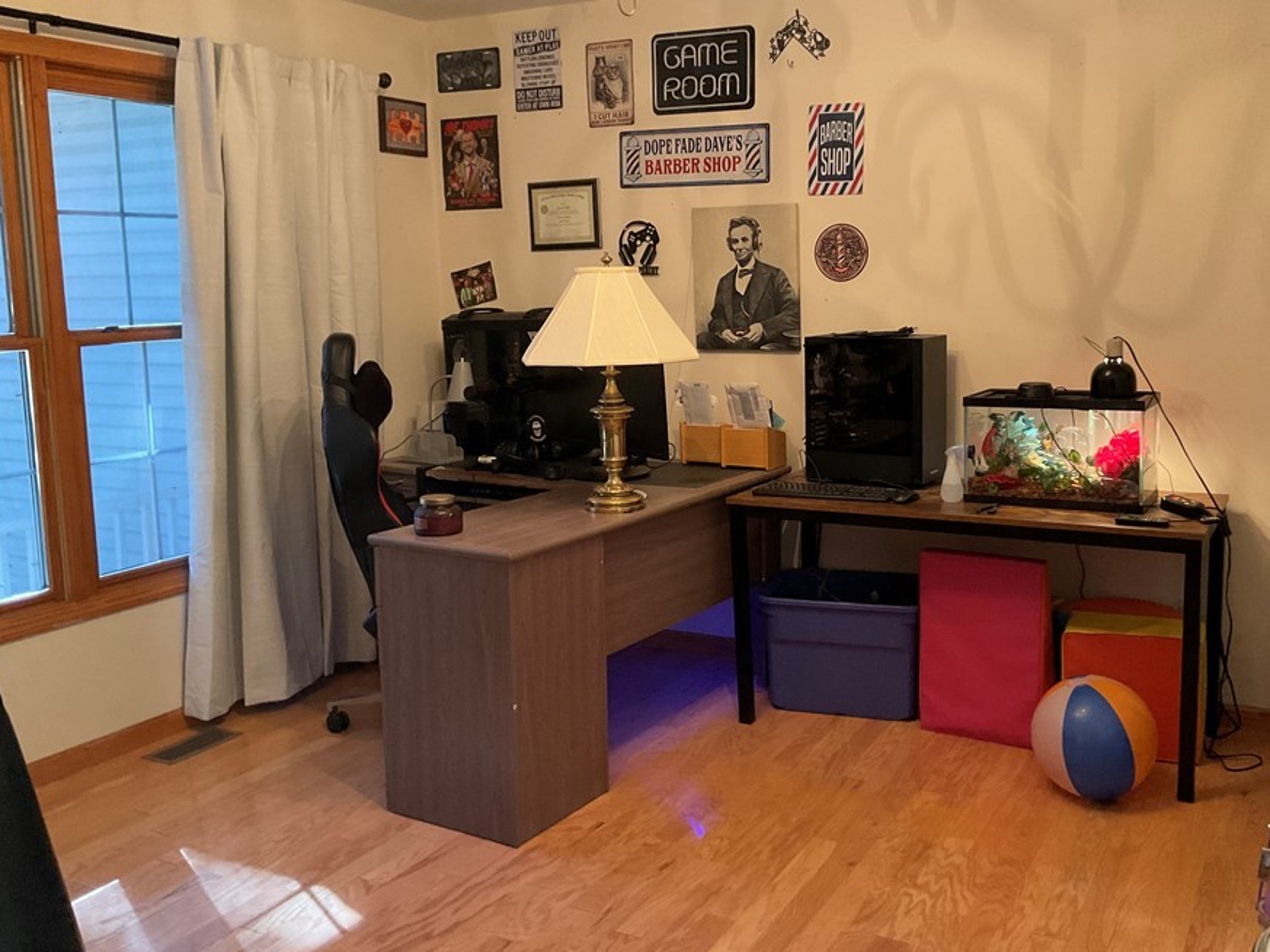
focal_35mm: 34
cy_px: 442
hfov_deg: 53.7
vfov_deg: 41.8
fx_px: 1248
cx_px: 735
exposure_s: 1/60
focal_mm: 3
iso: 250
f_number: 1.8
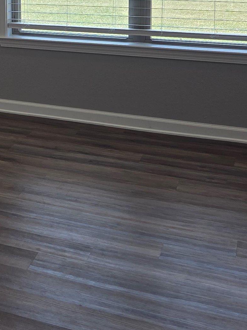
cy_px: 6
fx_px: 647
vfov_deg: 27.1
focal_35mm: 68
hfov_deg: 20.0
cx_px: -67
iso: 25
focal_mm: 5.4
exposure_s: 1/123
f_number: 1.8
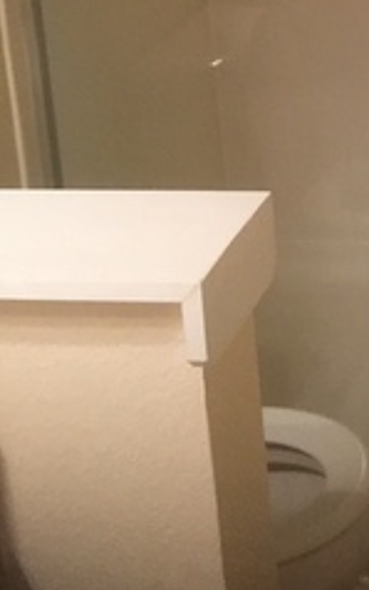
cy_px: -78
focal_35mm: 86
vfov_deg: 22.5
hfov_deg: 14.3
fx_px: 1382
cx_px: 540
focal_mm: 4.15
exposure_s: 1/15
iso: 100
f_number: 2.2
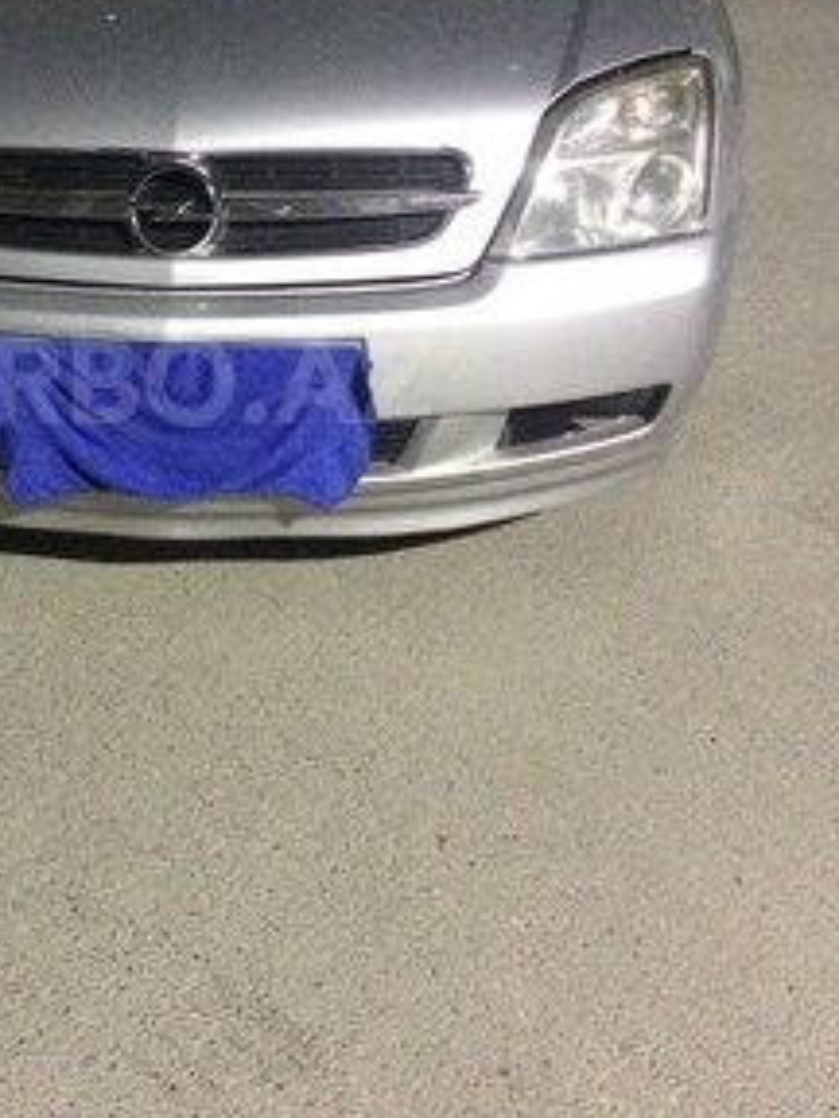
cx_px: 132
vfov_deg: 37.8
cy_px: 380
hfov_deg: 28.3
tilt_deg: -25.4
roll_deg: +1.0
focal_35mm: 50
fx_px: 1616
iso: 640
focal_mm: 4.15
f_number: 2.2
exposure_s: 1/17
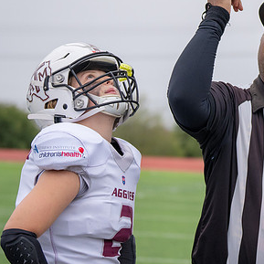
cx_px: 267
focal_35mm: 188
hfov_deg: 9.2
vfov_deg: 9.3
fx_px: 1622
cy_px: 33
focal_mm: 70
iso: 500
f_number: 2.8
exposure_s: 1/1000
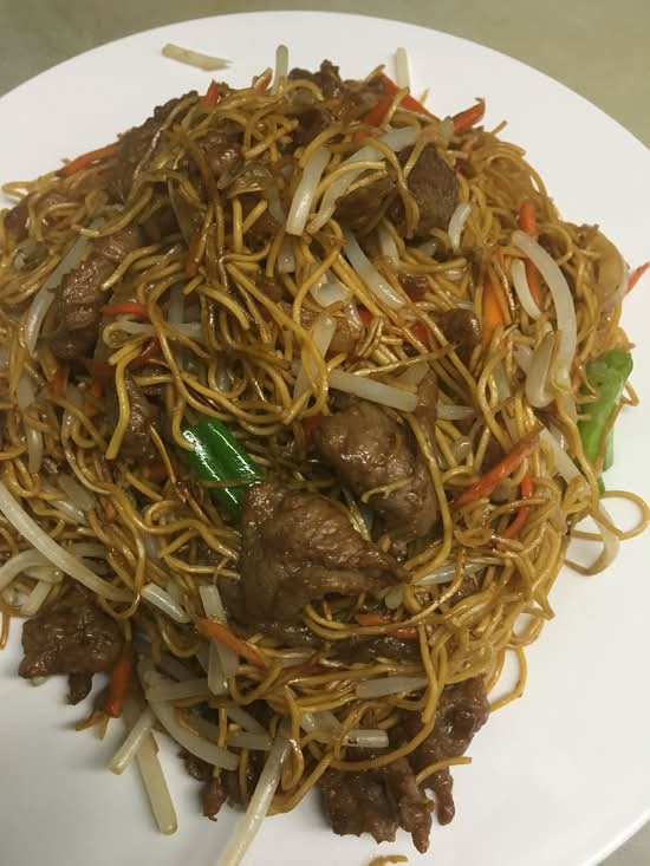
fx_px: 726
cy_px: 433
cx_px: 325
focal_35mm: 29
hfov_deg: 48.2
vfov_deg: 61.7
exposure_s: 1/30
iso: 125
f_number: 2.2
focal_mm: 4.15
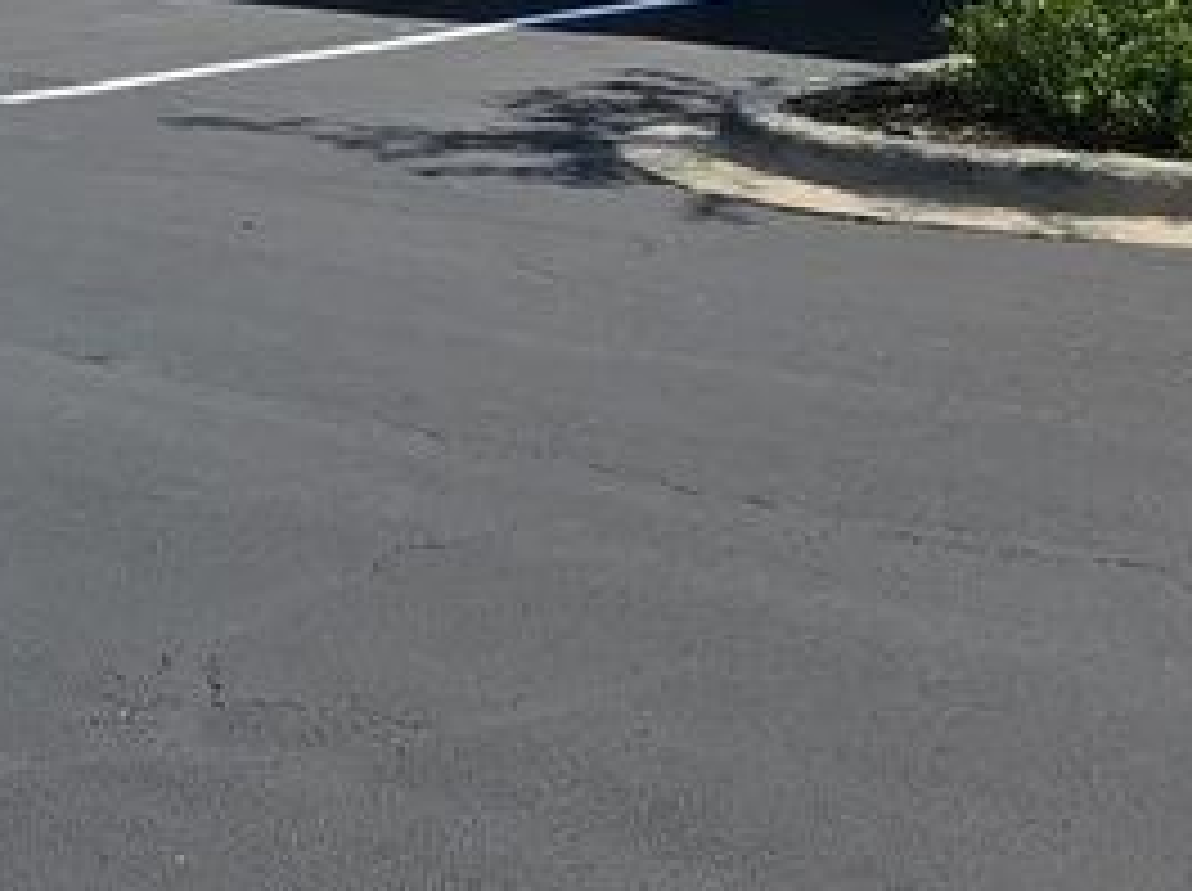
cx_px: -778
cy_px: -585
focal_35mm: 89
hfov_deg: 18.5
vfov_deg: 14.9
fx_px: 3061
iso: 10
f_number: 1.7
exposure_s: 1/976
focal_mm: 6.3
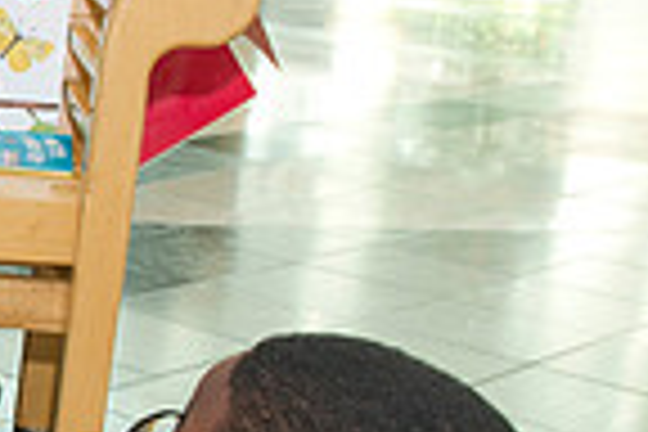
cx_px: -531
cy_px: 234
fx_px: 1890
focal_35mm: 105
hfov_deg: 16.3
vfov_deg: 13.0
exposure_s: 1/250
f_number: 6.3
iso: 1250
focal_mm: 26
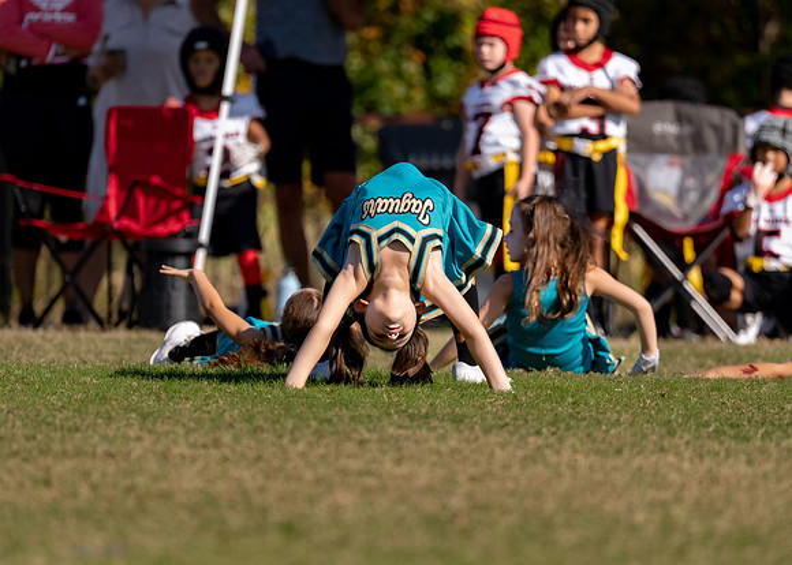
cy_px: 337
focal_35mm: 350
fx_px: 7864
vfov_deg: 4.1
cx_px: 362
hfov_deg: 5.8
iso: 160
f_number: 2.8
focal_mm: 200
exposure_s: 1/4000
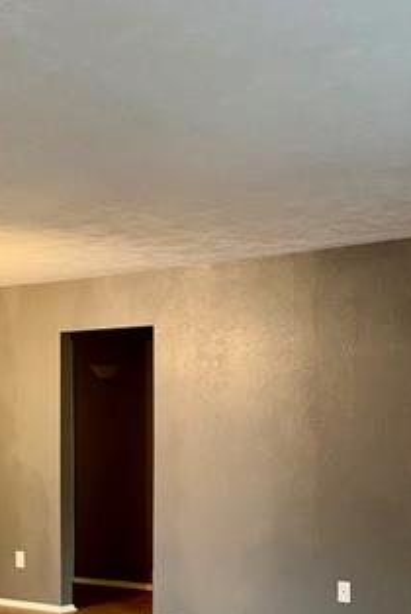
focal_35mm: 61
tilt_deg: -2.7
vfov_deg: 32.2
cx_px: 153
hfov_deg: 22.3
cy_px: 465
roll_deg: +0.4
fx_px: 1042
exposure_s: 1/15
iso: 125
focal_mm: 6.76
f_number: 1.78
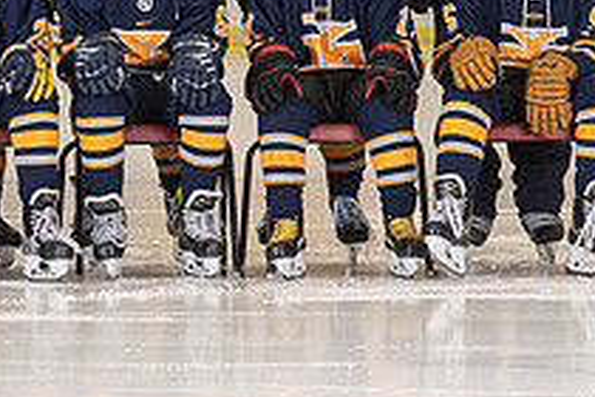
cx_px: -126
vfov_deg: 4.1
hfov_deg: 6.2
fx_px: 5503
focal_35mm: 333
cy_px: 50
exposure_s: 1/250
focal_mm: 85
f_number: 5
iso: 800
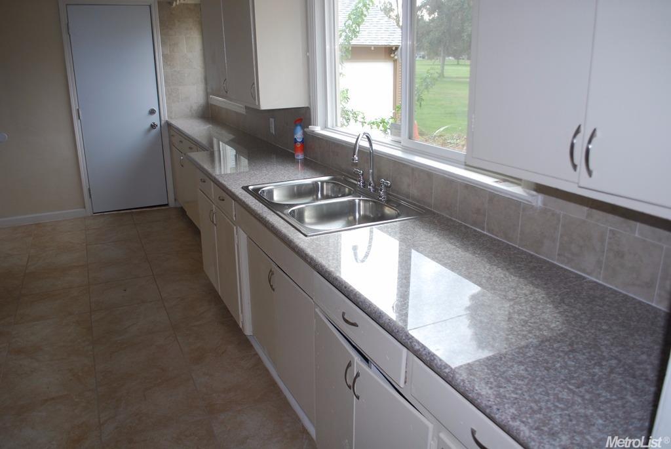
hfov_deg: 67.3
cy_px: 224
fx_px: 504
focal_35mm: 27
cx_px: 336
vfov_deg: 48.0
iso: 200
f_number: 3.5
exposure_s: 1/80
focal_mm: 18
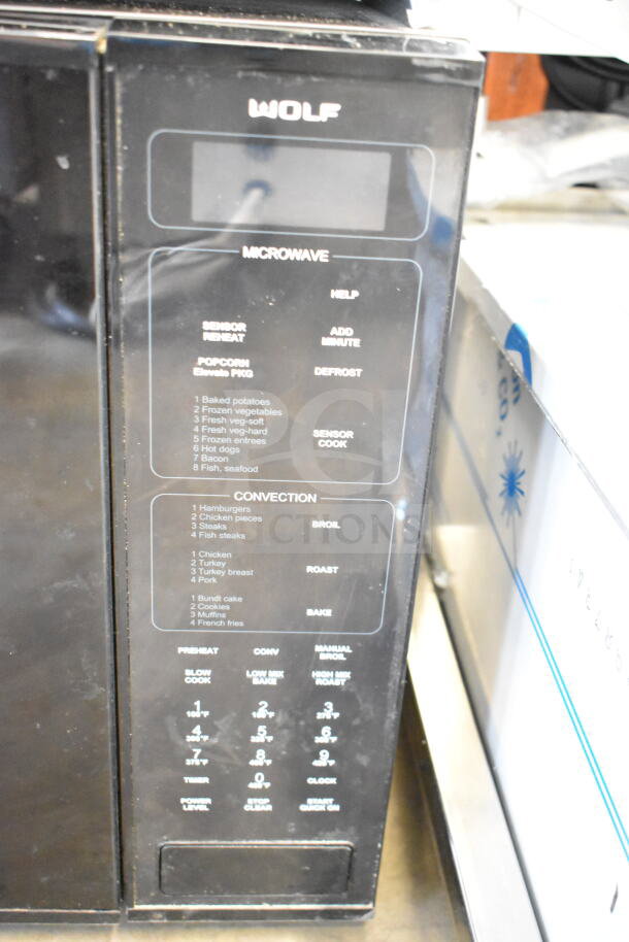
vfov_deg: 49.5
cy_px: 471
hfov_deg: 34.2
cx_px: 314
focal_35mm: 39
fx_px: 1021
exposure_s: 1/40
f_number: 4
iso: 12800
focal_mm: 26
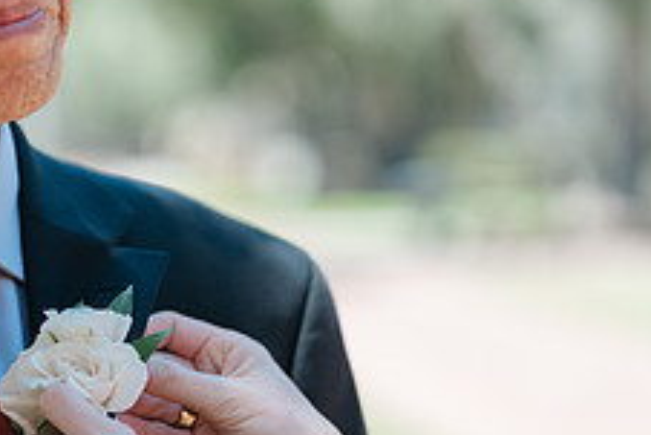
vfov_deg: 11.5
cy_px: 277
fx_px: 2153
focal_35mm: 119
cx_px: 152
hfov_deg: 17.1
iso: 160
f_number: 1.7
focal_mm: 55
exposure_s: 1/2000
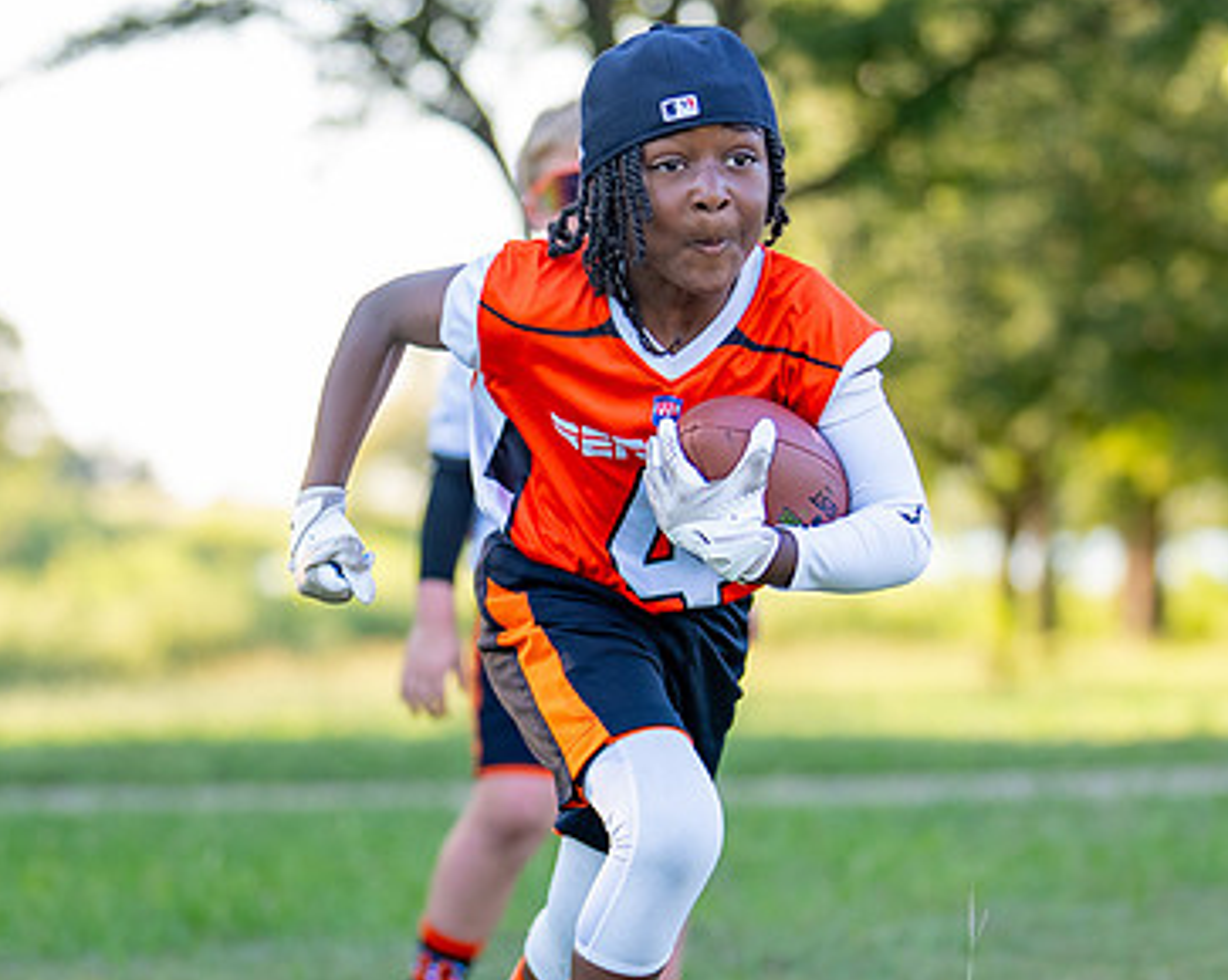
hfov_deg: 13.2
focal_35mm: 146
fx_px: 5303
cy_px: 576
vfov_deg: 10.6
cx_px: 553
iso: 160
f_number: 1.2
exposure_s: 1/1250
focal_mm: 50
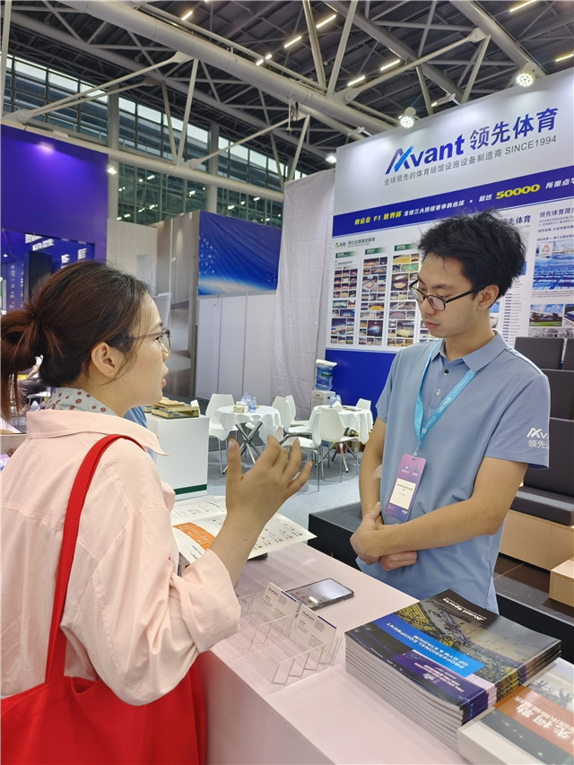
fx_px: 508
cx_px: 287
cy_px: 382
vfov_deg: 73.9
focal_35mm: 23
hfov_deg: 58.9
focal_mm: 5.5
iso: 776
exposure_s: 1/100
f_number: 1.75
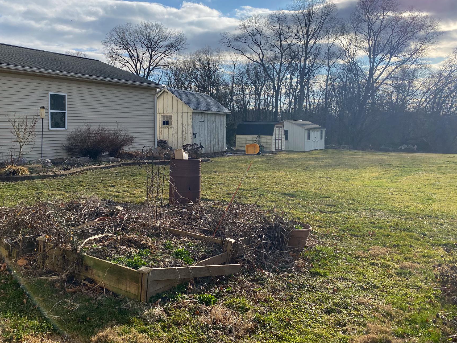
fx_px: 409
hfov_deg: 58.0
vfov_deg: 45.3
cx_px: 190
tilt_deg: -3.3
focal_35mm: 31
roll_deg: -1.3
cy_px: 142
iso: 32
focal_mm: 4.25
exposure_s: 1/3731
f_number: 1.8
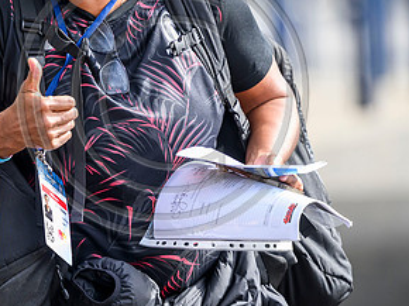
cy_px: 177
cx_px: 63
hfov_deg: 4.6
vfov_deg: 3.4
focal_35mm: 433
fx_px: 5112
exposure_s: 1/1600
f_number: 2.8
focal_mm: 165
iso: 500
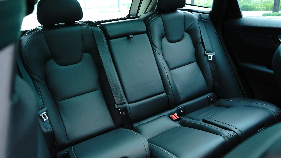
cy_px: 83
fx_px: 224
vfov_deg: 38.9
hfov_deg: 64.3
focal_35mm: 30
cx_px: 142
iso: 2000
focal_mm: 28
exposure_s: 1/160
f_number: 4.5
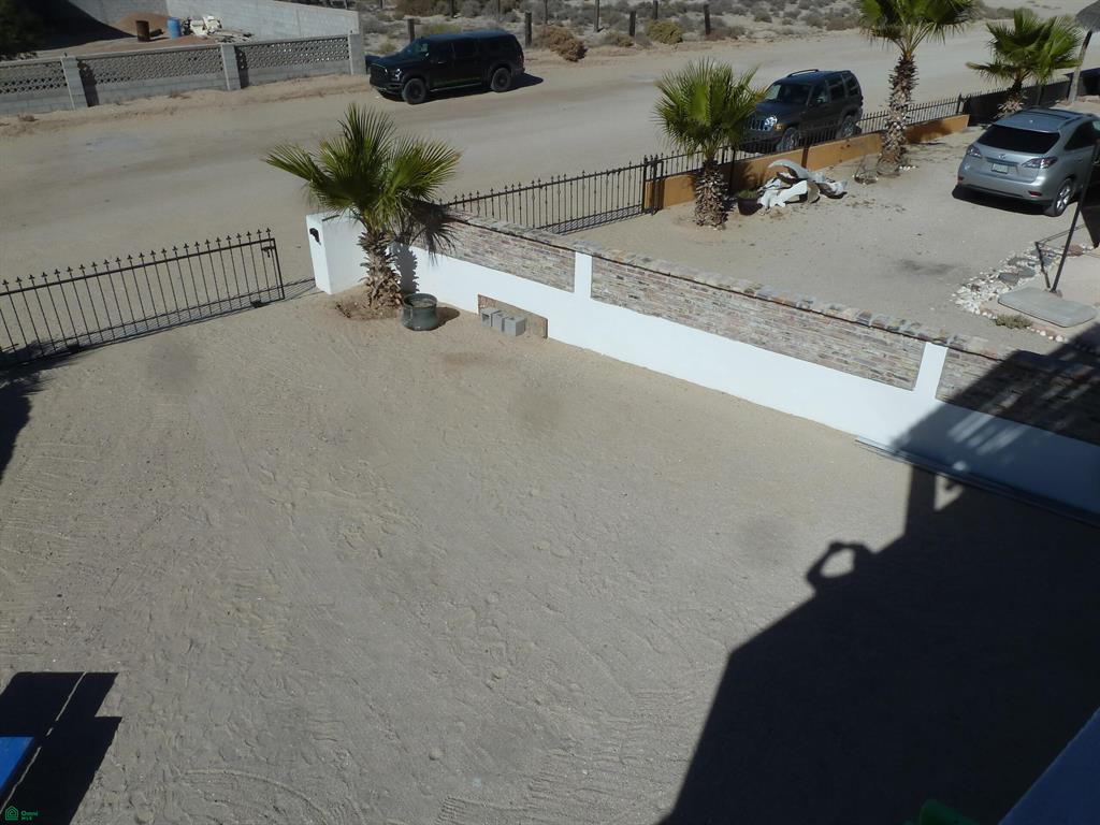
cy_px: 412
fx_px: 794
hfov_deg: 69.4
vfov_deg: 54.9
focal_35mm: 25
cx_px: 550
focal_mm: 4.1
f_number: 6.3
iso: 80
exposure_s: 1/800
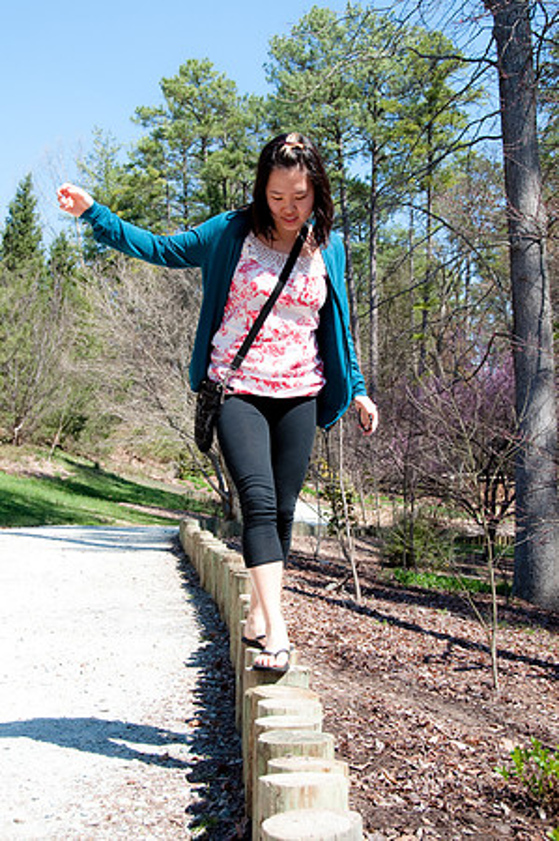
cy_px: 420
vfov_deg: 41.2
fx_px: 1121
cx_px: 280
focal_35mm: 48
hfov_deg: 28.0
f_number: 9
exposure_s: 1/320
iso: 200
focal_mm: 32
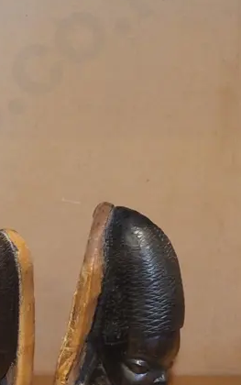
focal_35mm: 93
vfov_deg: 22.3
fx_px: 976
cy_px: 226
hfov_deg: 12.9
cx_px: -173
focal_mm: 18
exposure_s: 1/60
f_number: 5.6
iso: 1600
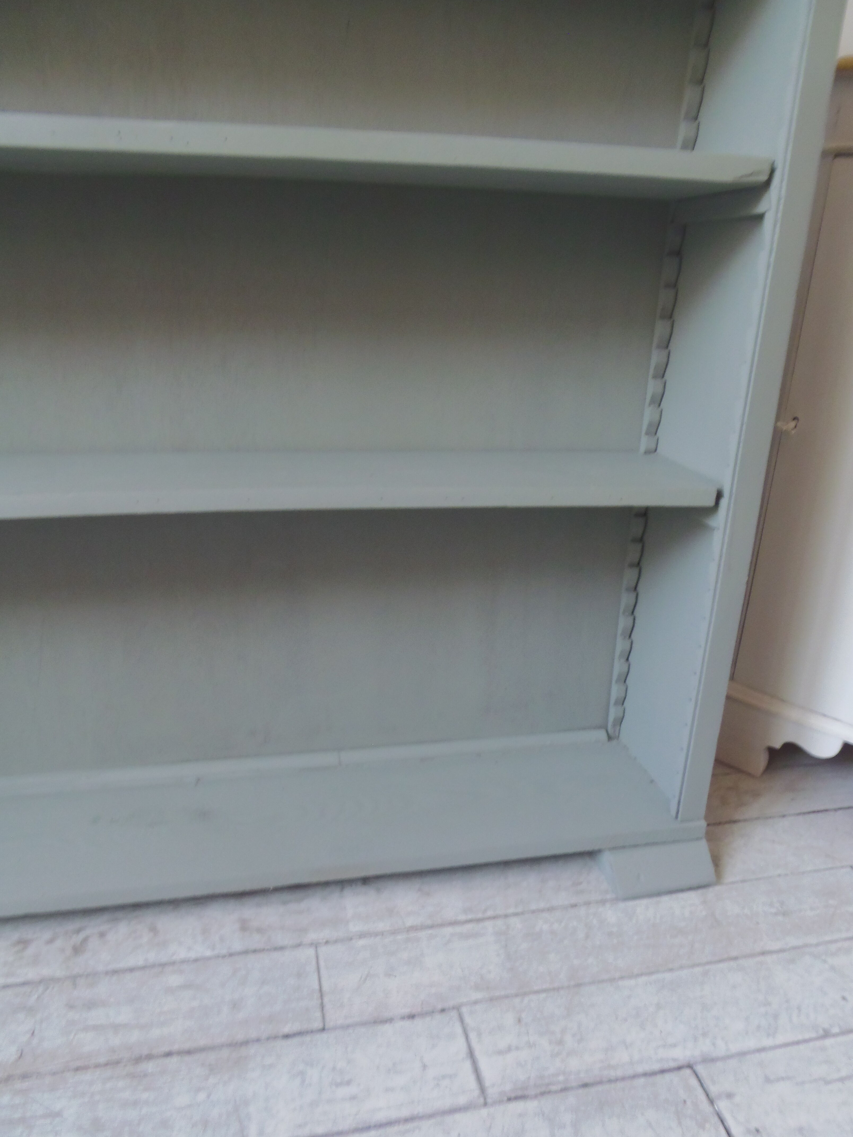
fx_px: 789
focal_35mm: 24
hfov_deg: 56.8
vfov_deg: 71.6
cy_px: 568
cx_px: 426
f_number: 2.9
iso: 160
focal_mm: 4.3
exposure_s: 1/30
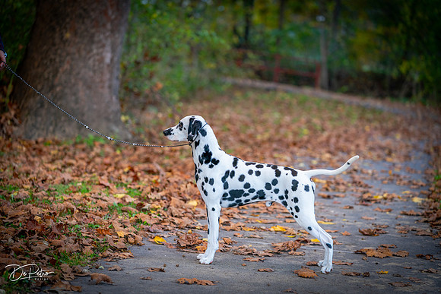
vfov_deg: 11.6
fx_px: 1446
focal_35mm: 118
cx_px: 220
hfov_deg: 17.3
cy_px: 147
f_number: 2.8
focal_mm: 118
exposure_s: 1/400
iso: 1000
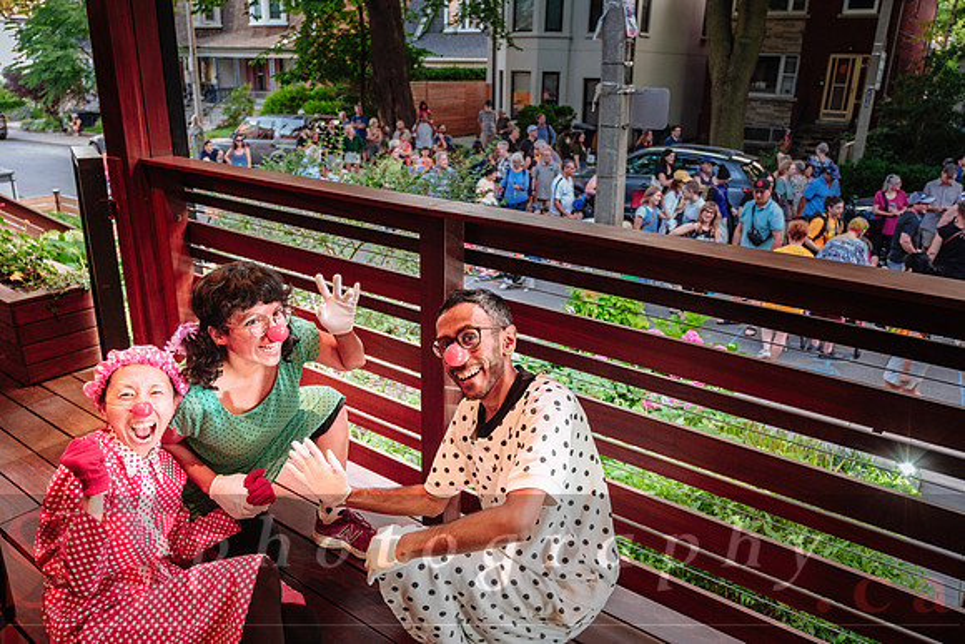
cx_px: 461
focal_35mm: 26
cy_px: 321
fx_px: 694
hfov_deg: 69.6
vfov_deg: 49.8
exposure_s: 1/60
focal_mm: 16
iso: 800
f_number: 2.8
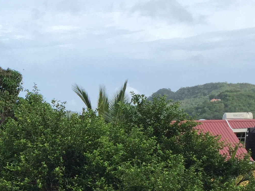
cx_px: -35
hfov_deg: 19.6
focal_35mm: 95
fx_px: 700
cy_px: 257
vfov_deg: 14.8
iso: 32
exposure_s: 1/964
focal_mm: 4.15
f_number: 2.2
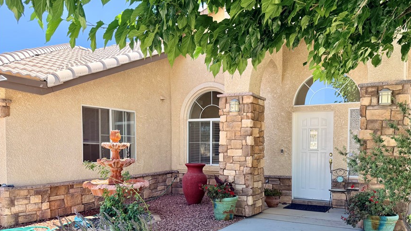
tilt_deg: -2.5
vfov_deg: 37.3
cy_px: 159
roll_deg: -0.4
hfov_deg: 62.2
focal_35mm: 31
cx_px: 242
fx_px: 338
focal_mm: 6.76
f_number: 1.78
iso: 100
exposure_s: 1/931
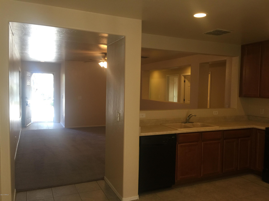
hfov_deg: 61.7
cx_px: 134
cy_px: 100
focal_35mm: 29
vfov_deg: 48.2
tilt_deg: -2.6
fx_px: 225
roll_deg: -1.8
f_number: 2.2
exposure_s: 1/30
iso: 40
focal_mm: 4.15
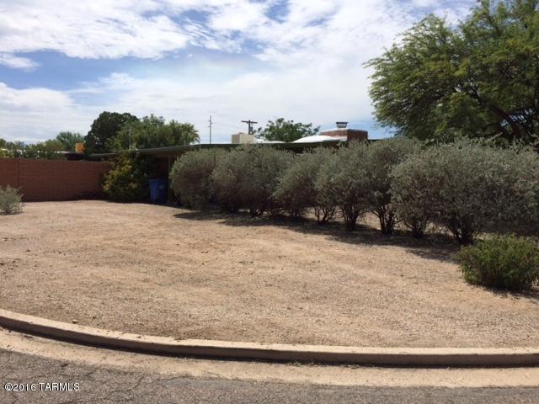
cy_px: 202
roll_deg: -0.6
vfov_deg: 48.2
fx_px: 452
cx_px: 270
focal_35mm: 29
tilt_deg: -3.6
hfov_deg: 61.7
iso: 32
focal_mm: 4.15
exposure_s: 1/4115
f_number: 2.2
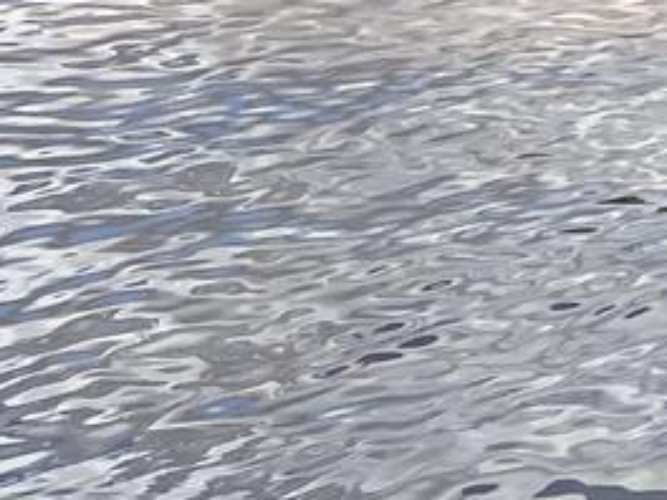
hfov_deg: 8.9
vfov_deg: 7.4
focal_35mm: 182
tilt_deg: +2.3
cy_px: -874
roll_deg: -2.4
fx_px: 3507
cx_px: 1998
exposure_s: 1/3257
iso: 32
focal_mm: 5.1
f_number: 1.6
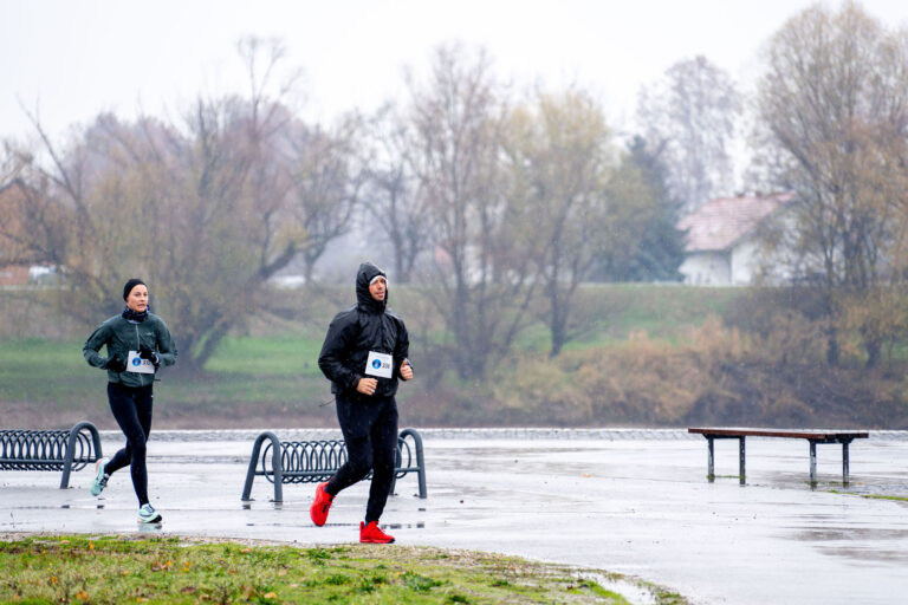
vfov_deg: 6.5
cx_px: 454
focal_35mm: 211
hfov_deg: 9.8
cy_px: 302
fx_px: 5313
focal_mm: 200
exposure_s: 1/500
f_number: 4
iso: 500
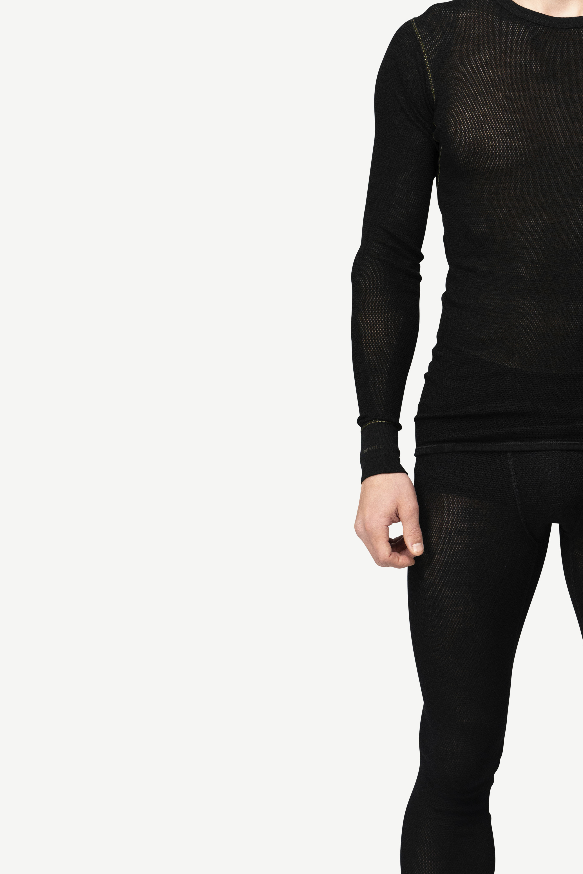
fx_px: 3328
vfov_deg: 15.0
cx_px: 542
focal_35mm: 137
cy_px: 464
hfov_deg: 10.0
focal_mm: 70
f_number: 5
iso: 500
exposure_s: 1/60
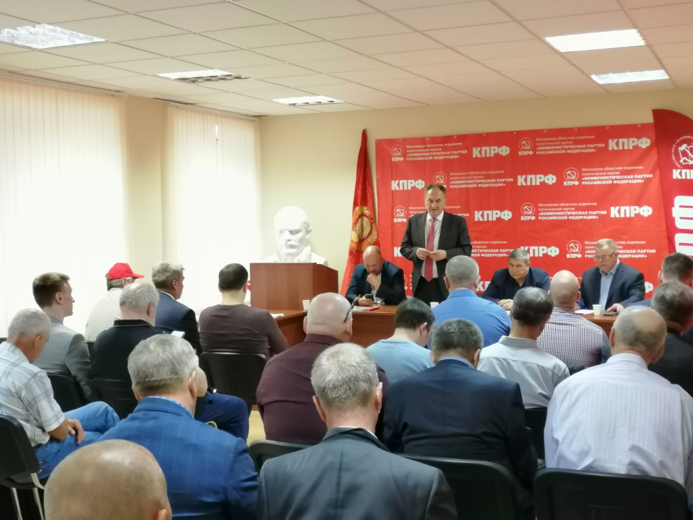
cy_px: 260
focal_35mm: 44
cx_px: 346
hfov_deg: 42.9
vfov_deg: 32.9
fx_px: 881
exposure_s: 1/25
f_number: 1.8
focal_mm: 3.95
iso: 320
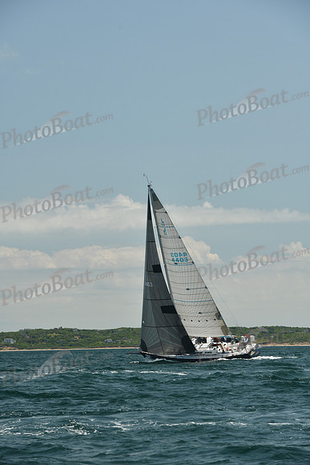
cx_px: 155
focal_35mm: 130
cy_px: 232
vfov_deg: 15.8
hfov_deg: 10.6
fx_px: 1678
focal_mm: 130
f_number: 8
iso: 320
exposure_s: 1/640
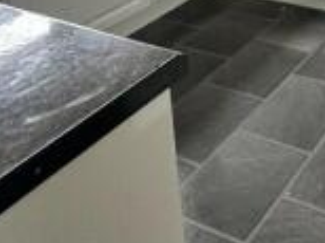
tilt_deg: -6.7
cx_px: 425
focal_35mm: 53
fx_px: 497
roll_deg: +1.6
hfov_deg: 29.2
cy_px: -191
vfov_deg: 20.1
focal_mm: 2.22
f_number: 2.2
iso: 400
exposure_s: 1/60
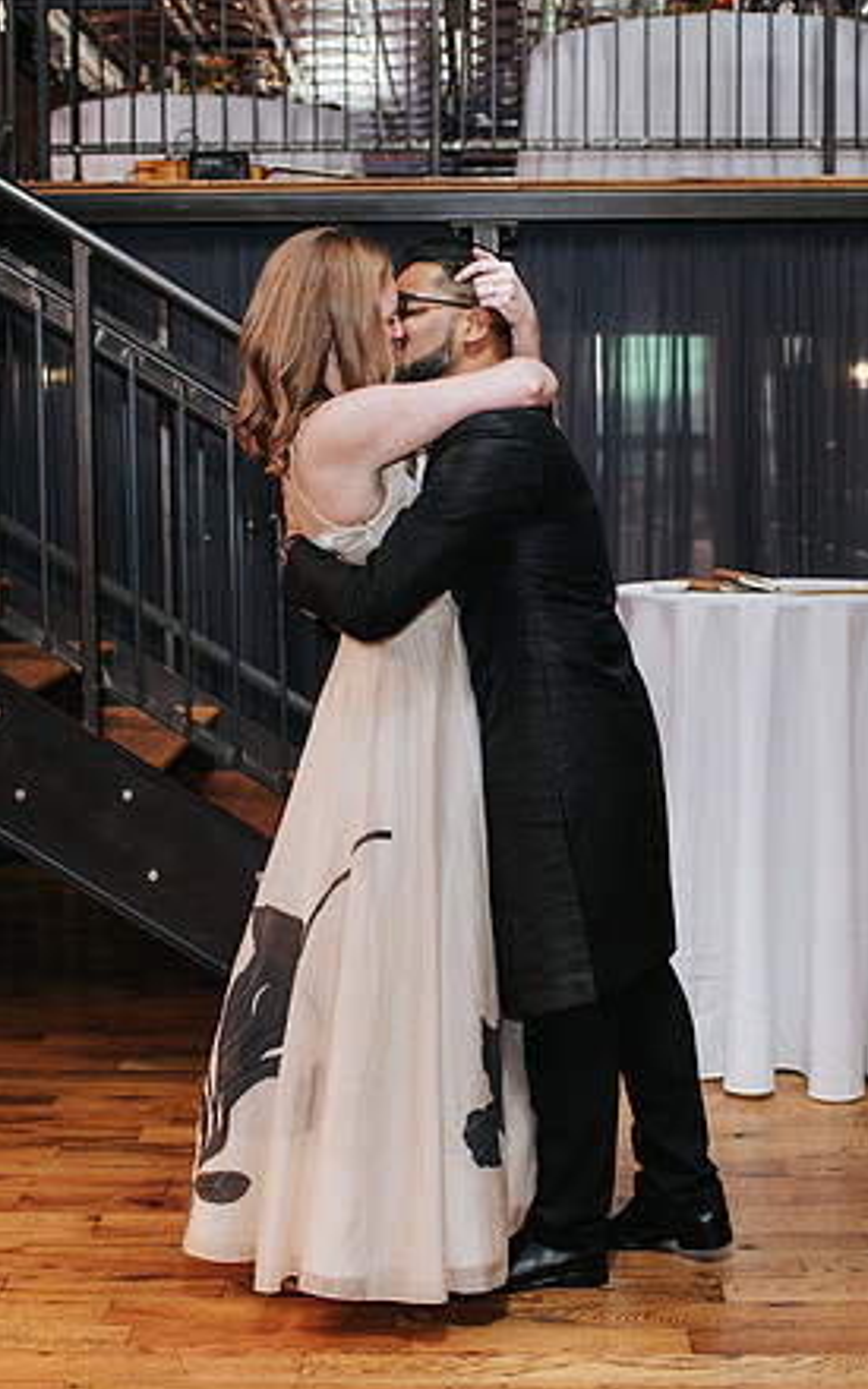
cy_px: 705
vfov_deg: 36.3
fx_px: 2120
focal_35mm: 56
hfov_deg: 23.1
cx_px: 446
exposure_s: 1/200
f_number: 3.2
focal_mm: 35
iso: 800
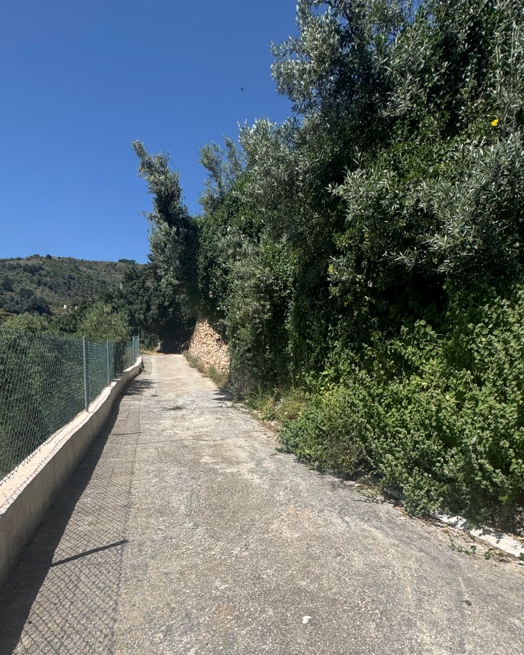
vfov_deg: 76.4
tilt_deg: -13.6
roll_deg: -0.5
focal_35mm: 20
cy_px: 463
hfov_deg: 68.0
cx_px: 238
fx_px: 388
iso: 50
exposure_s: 1/2273
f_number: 2.2
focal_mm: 2.22
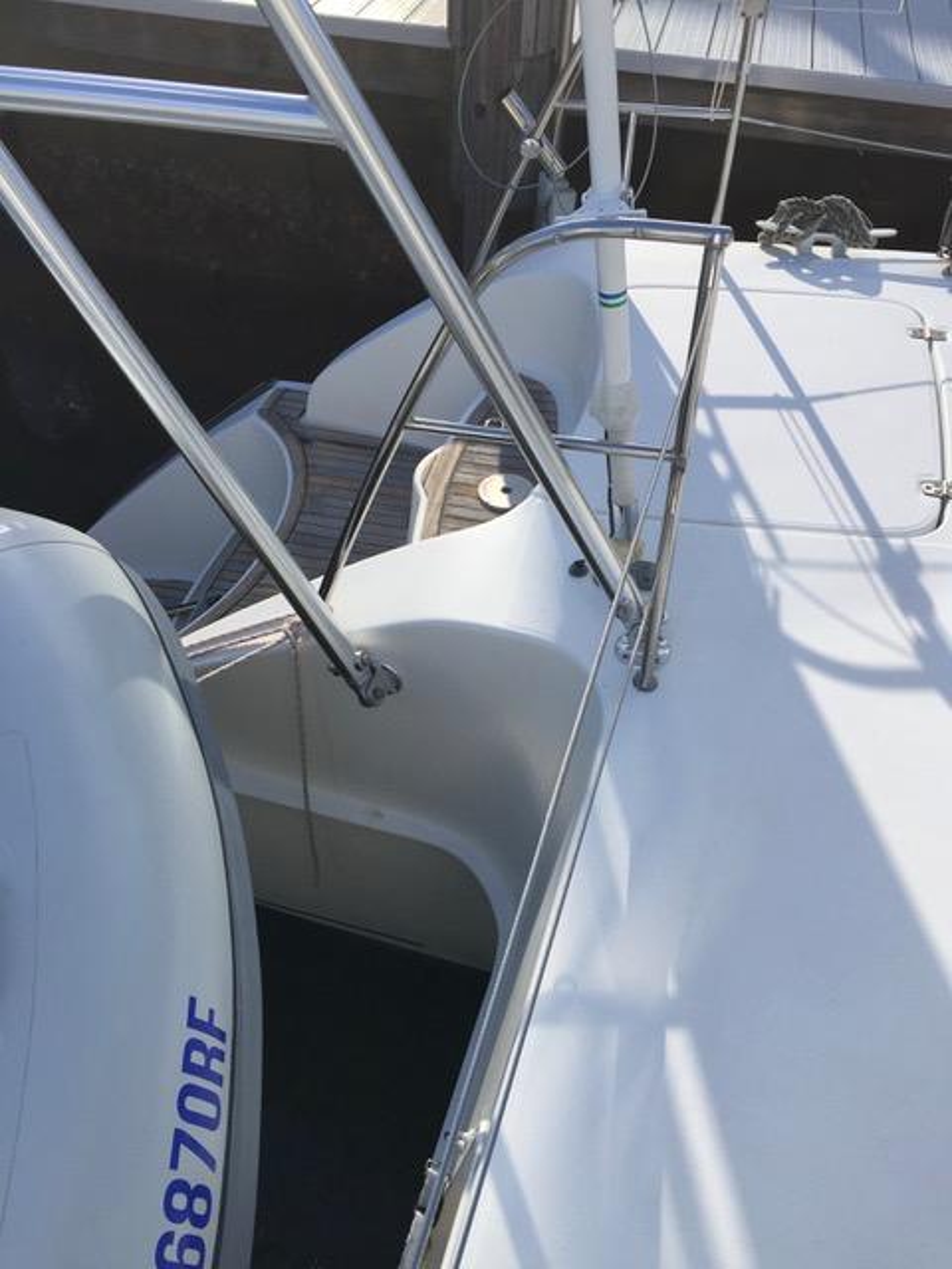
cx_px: 476
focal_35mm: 29
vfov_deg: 61.7
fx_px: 1063
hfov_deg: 48.2
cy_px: 634
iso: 32
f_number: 2.2
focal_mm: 4.15
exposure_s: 1/1276
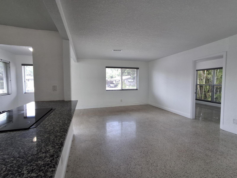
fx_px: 110
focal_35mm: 16
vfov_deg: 78.1
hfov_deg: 94.5
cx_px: 118
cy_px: 89
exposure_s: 1/40
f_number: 2.2
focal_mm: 1.64
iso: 50
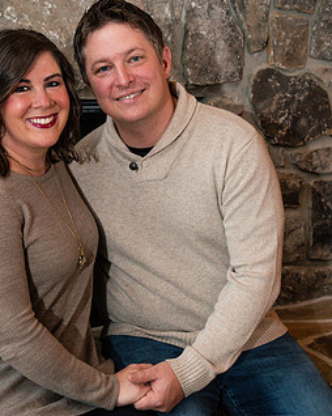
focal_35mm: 60
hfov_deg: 25.4
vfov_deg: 31.5
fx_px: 738
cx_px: 171
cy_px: 206
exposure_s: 1/250
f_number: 4.5
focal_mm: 35
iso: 800
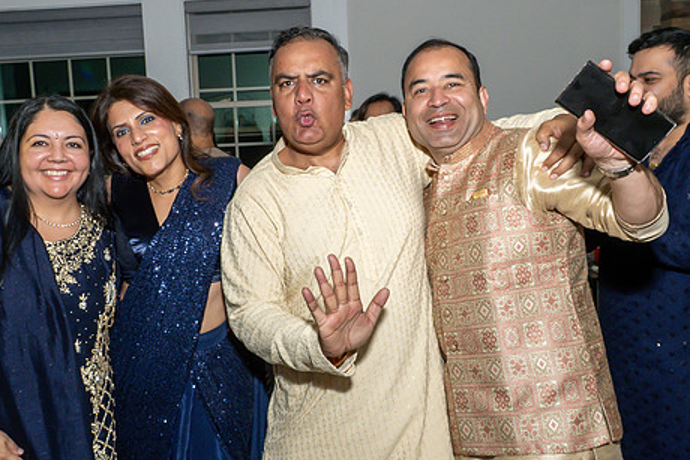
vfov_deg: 35.1
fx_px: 729
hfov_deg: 50.6
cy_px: 228
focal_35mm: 38
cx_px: 307
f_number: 8
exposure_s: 1/250
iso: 640
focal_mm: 17
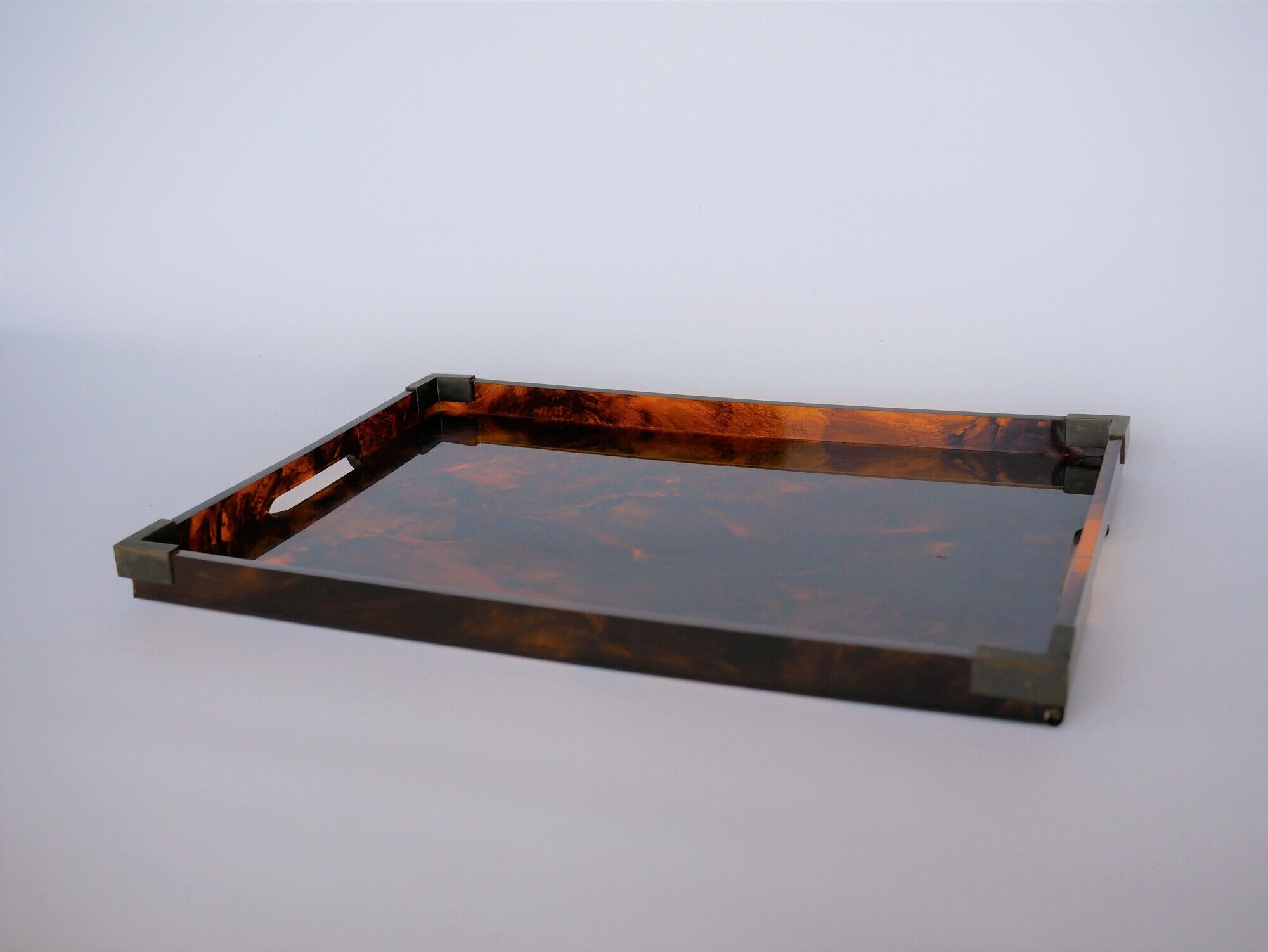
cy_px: 476
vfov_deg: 36.0
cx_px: 634
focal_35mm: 40
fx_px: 1466
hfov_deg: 46.8
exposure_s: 1/250
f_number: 2.8
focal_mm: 20
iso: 200
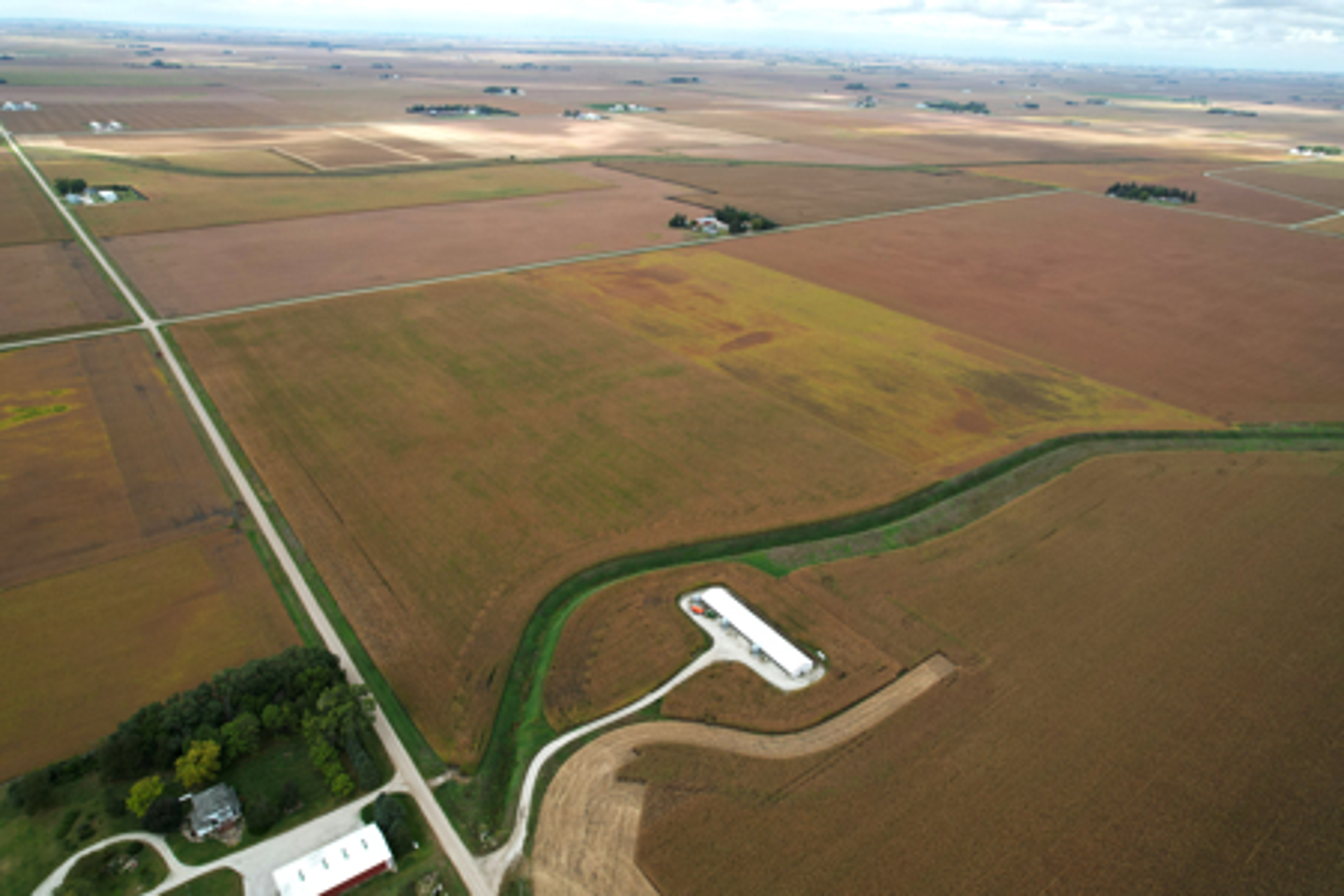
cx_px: 672
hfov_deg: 78.6
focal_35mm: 22
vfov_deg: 57.2
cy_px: 448
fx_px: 821
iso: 100
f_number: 2.8
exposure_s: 1/725
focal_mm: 8.38
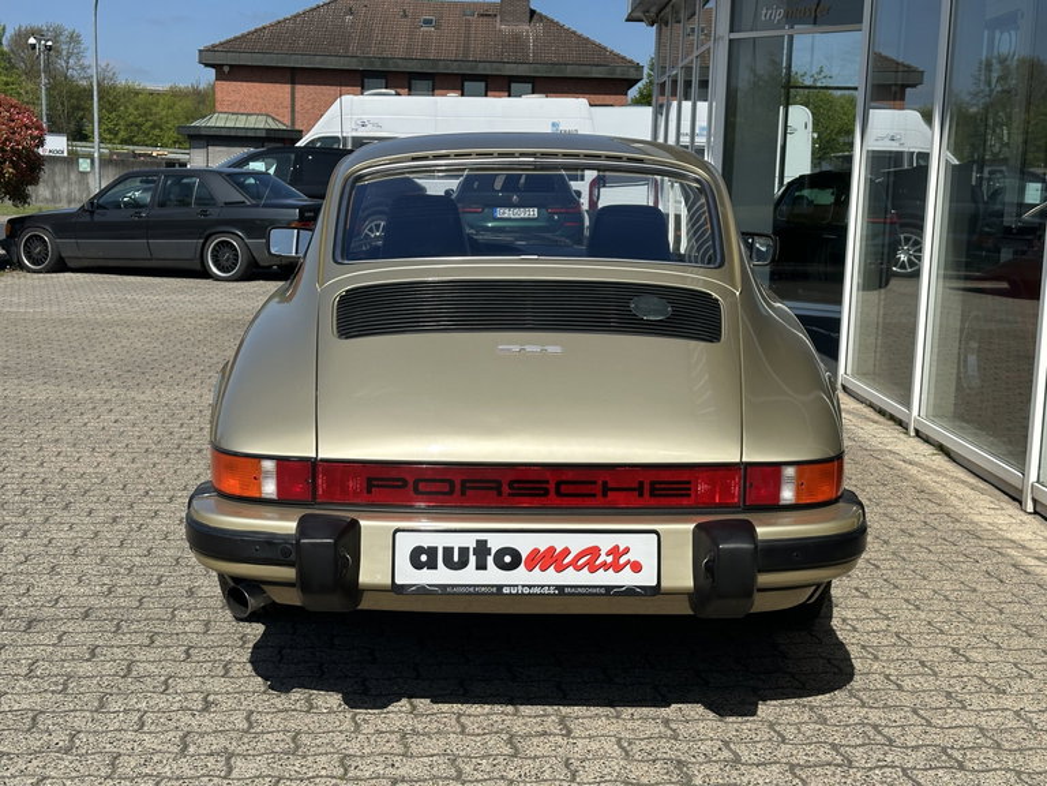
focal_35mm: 48
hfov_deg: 39.7
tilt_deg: -8.3
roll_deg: -1.7
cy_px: 393
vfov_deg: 30.3
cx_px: 524
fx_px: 1452
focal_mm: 6.86
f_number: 1.78
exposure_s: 1/6623
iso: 64
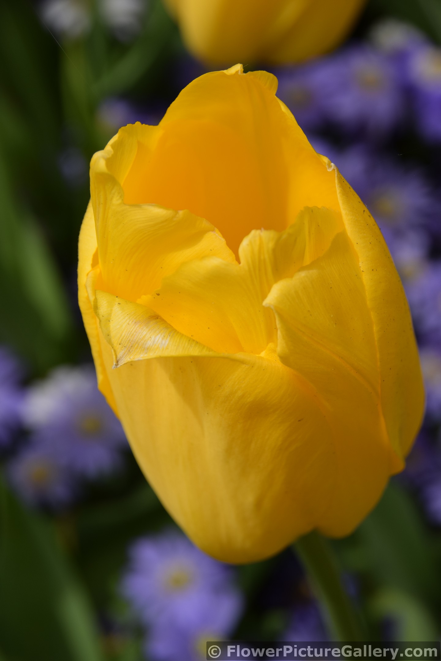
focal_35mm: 112
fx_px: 2067
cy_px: 330
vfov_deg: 18.2
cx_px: 220
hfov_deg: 12.2
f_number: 9
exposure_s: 1/320
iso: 200
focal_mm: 75
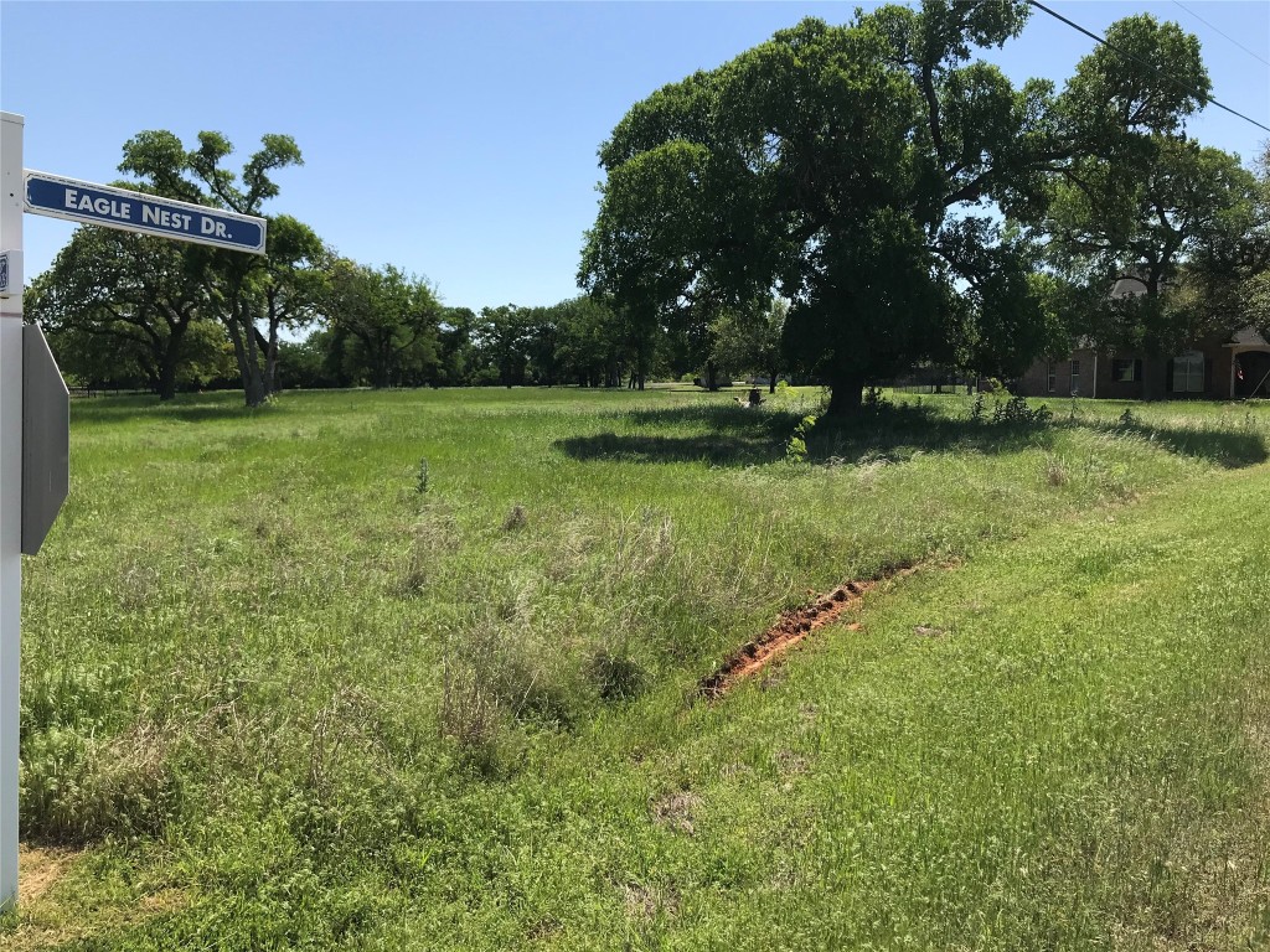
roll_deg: +0.4
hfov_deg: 63.4
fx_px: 1027
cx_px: 635
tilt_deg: -6.5
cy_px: 476
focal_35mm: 28
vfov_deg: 49.7
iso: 20
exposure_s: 1/2083
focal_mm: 3.99
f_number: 1.8
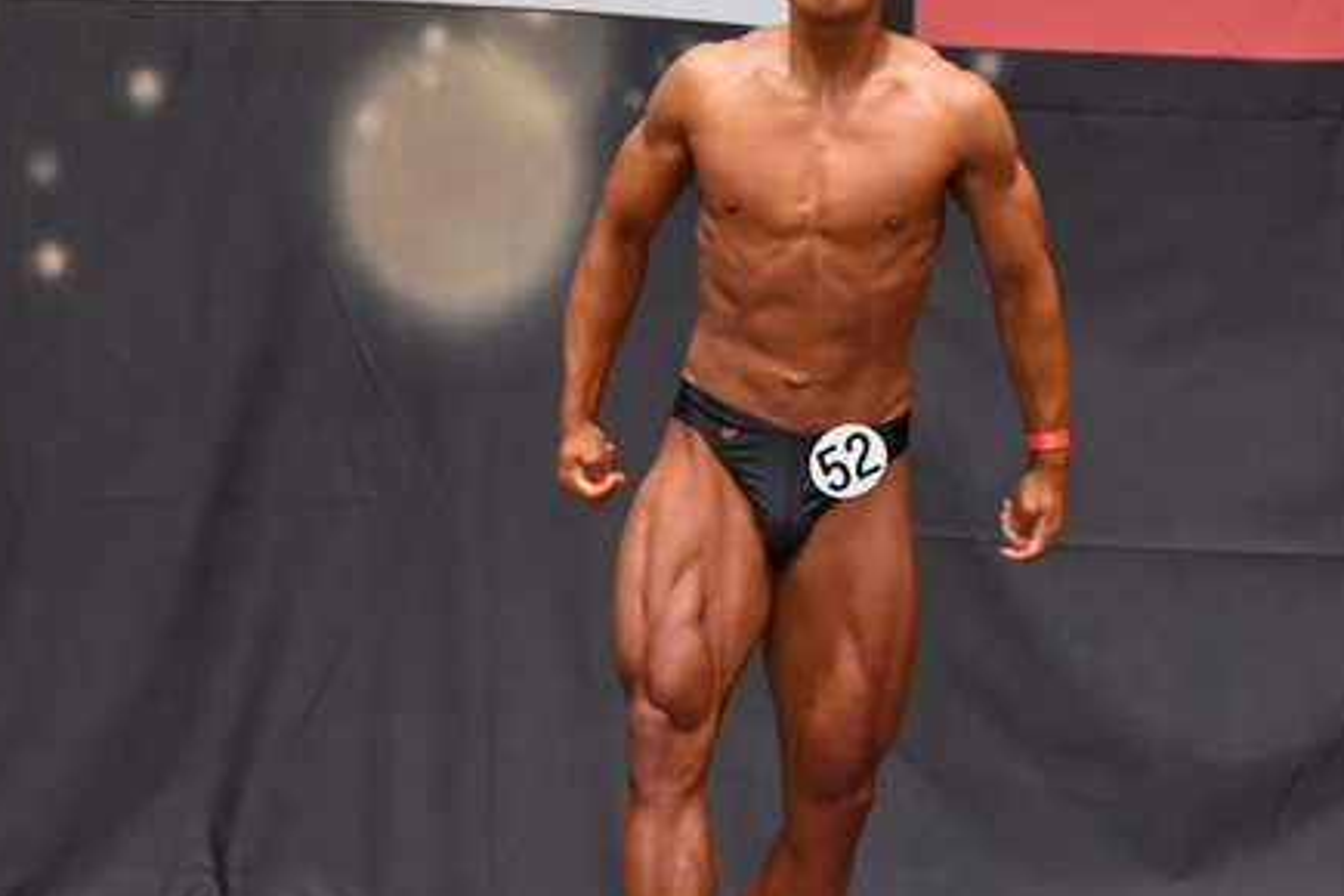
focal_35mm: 360
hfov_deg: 5.7
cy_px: 522
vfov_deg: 3.8
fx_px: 13439
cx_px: 808
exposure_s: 1/400
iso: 6400
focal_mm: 135
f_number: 5.6
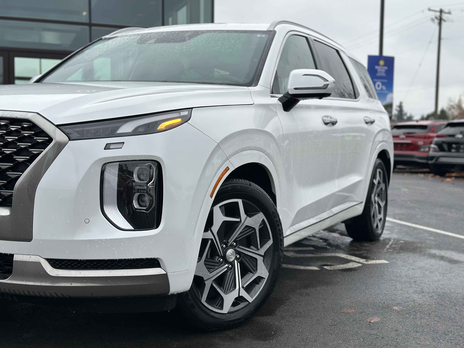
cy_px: 174
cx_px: 232
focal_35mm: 48
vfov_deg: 30.3
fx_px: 643
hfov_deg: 39.7
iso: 80
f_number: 1.78
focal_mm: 6.86
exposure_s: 1/858
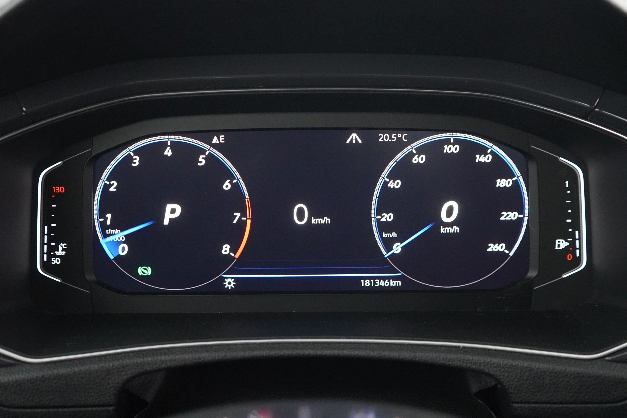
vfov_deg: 31.9
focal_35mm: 42
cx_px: 314
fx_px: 731
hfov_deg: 46.4
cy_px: 209
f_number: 3.5
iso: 6400
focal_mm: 28
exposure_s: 1/13
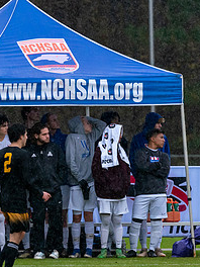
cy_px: 191
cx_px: 58
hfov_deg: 1.6
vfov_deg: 2.2
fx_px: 6964
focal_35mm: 904
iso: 3200
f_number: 5.6
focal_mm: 315
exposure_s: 1/1000
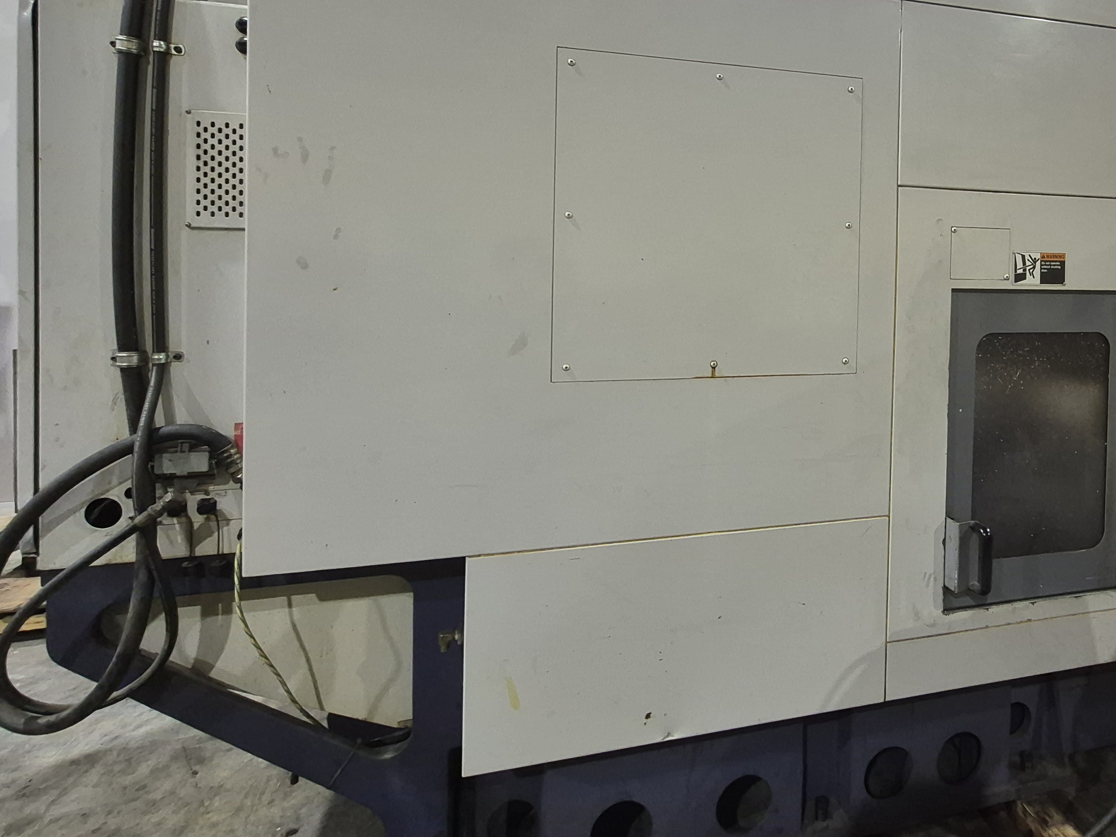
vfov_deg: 61.6
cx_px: 749
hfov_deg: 76.4
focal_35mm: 21
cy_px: 268
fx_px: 677
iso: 320
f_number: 2.2
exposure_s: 1/60
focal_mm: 1.74
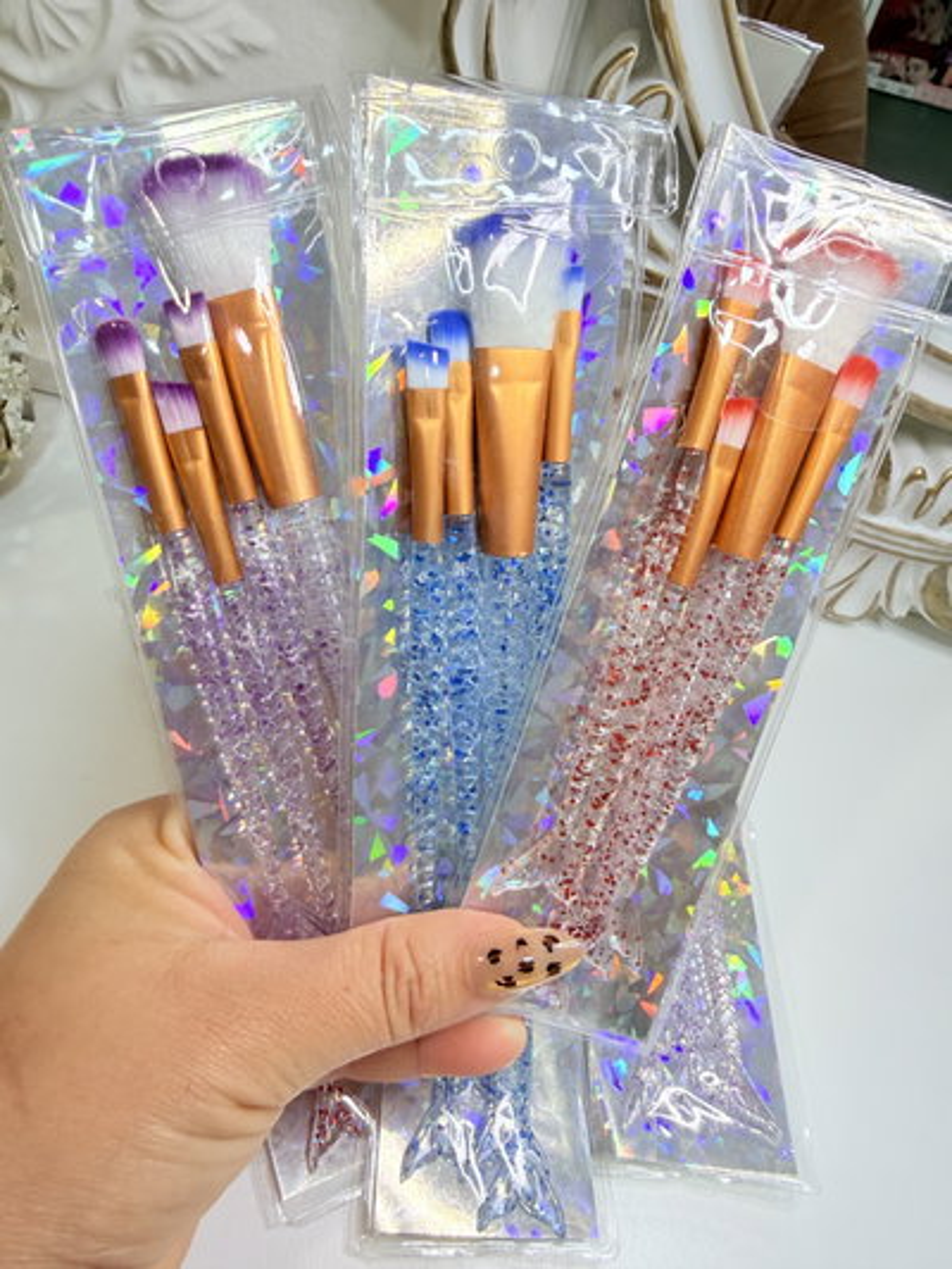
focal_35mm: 24
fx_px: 880
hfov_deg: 56.8
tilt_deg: -45.1
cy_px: 634
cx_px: 476
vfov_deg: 71.6
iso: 100
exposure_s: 1/100
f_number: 2.2
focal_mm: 2.22
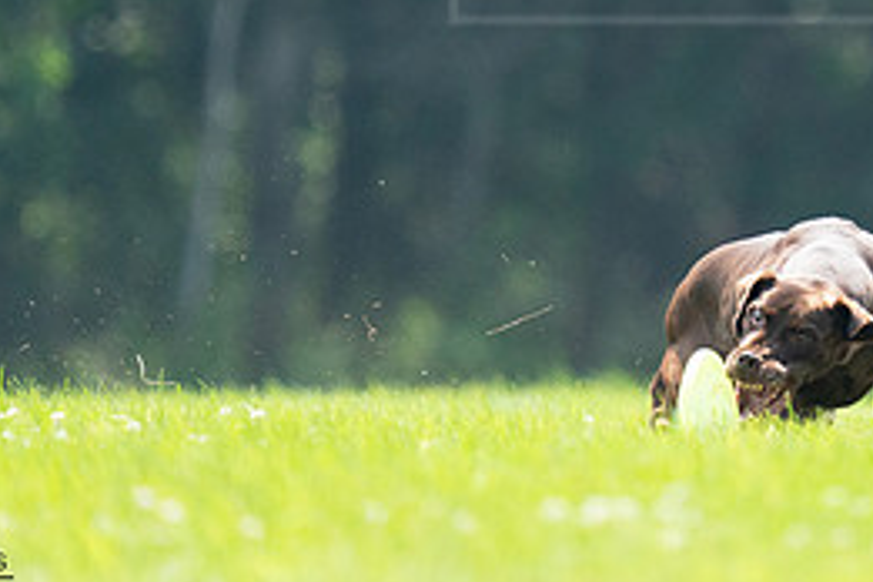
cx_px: 769
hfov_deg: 1.8
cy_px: -28
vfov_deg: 1.2
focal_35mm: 1174
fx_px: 28467
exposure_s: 1/4000
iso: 4000
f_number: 6.3
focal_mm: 529
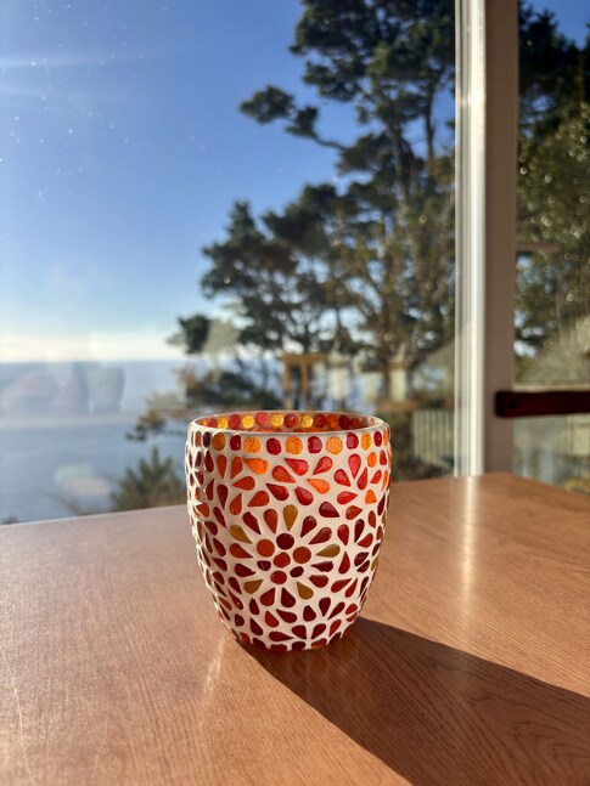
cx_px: 295
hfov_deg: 53.0
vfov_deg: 67.3
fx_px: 591
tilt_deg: -3.7
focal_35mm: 26
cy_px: 393
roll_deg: -0.1
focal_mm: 5.96
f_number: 1.6
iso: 50
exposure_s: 1/2451
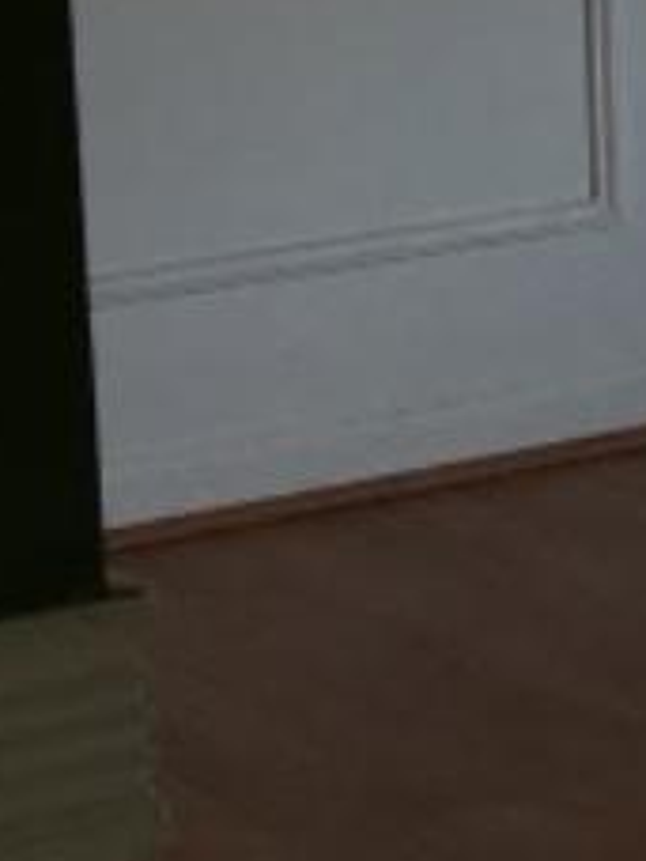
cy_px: -242
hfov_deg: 6.4
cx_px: 2694
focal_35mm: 183
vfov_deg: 10.6
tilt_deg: -8.6
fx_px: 4554
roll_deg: +0.3
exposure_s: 1/40
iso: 32
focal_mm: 4.15
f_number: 2.2
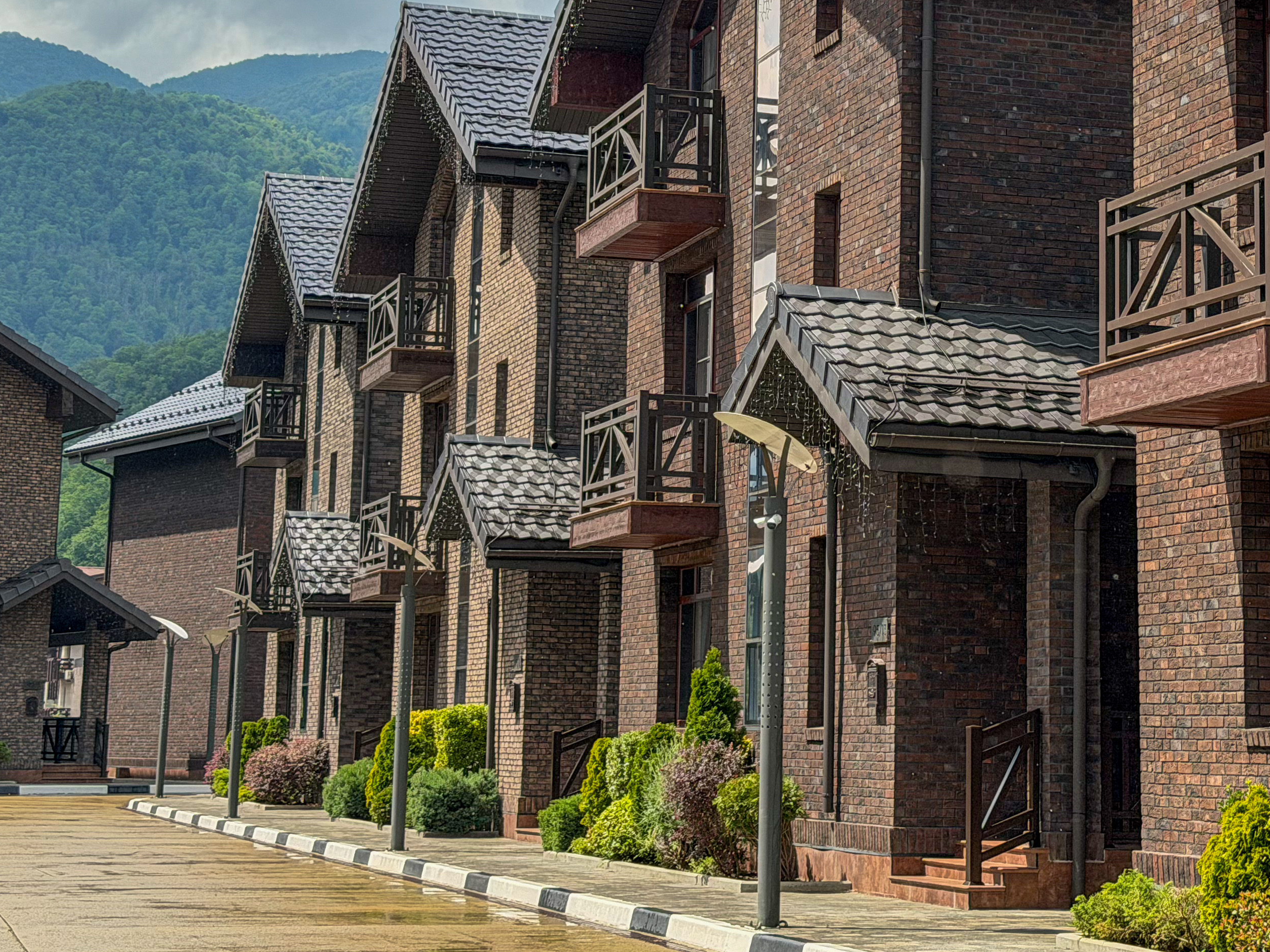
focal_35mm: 77
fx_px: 2825
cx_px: 819
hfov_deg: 25.2
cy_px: 272
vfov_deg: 19.0
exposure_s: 1/3900
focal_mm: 6.76
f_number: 1.8
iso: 100
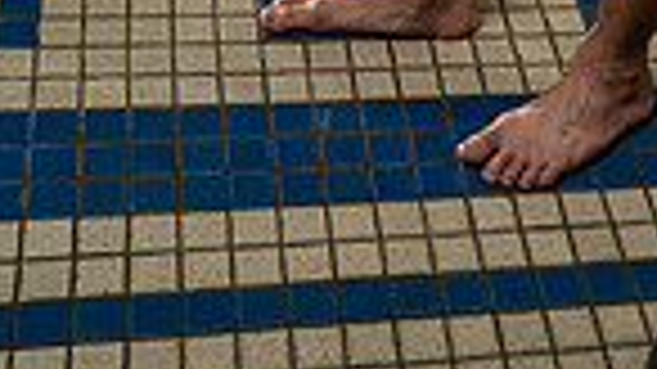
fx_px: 1689
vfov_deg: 10.1
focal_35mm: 97
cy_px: -630
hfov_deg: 21.5
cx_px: 590
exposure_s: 1/250
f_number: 4.5
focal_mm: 30
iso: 640
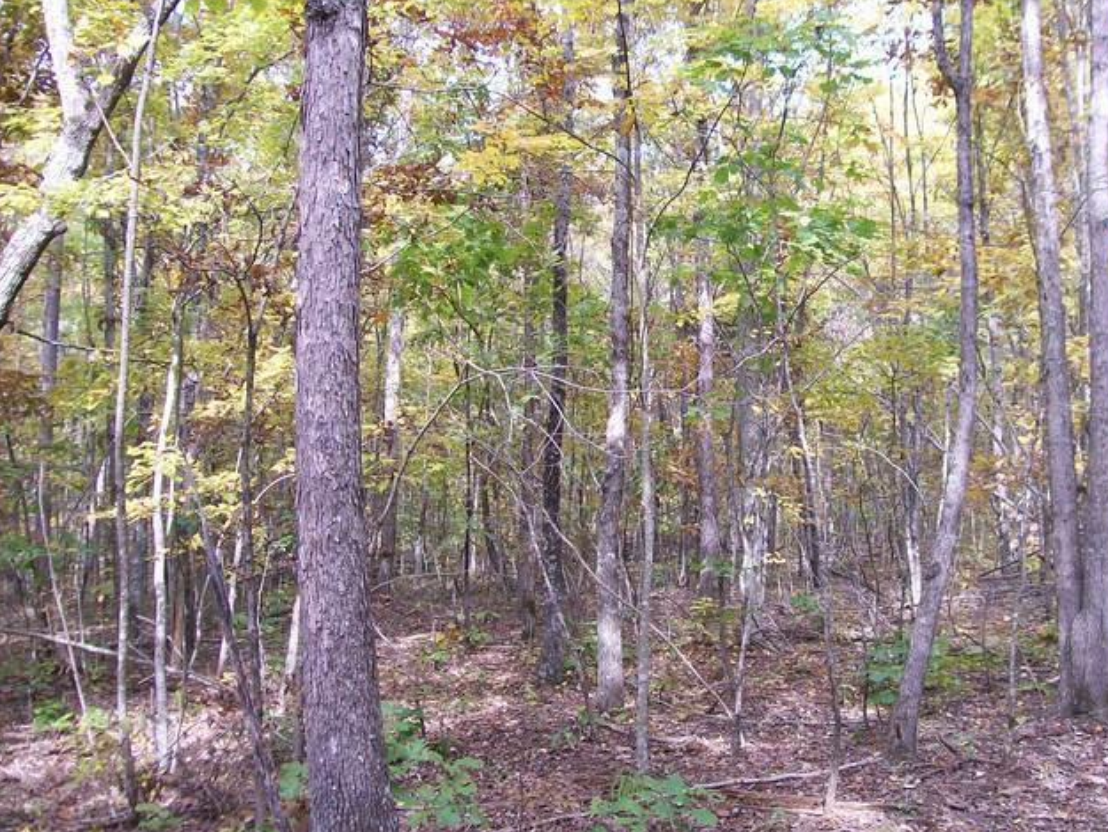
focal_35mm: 41
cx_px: 628
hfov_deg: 45.7
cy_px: 382
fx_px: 1313
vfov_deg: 35.1
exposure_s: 1/80.5
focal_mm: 6
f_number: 2.7
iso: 80
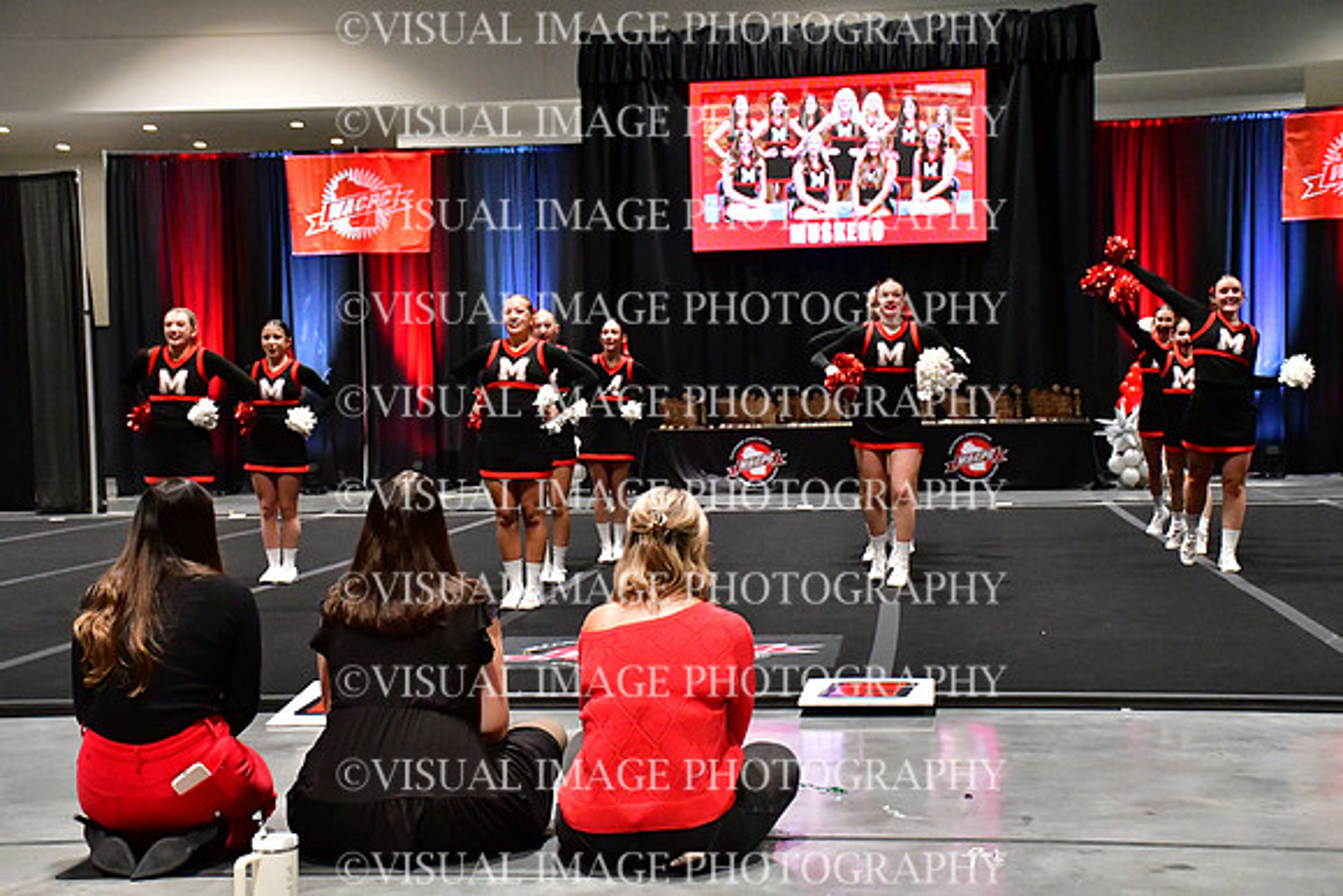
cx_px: 672
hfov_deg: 35.0
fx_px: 2127
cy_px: 448
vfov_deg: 23.8
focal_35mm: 57
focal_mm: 38
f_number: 4.2
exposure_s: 1/400
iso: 6400
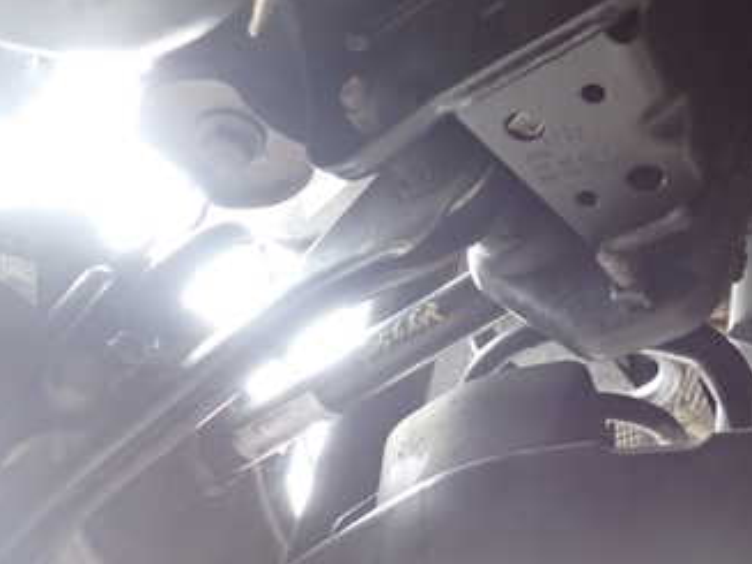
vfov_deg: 26.5
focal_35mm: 55
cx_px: 573
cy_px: 292
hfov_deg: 34.2
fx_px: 1194
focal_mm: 5.4
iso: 250
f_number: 2.3
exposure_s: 1/30
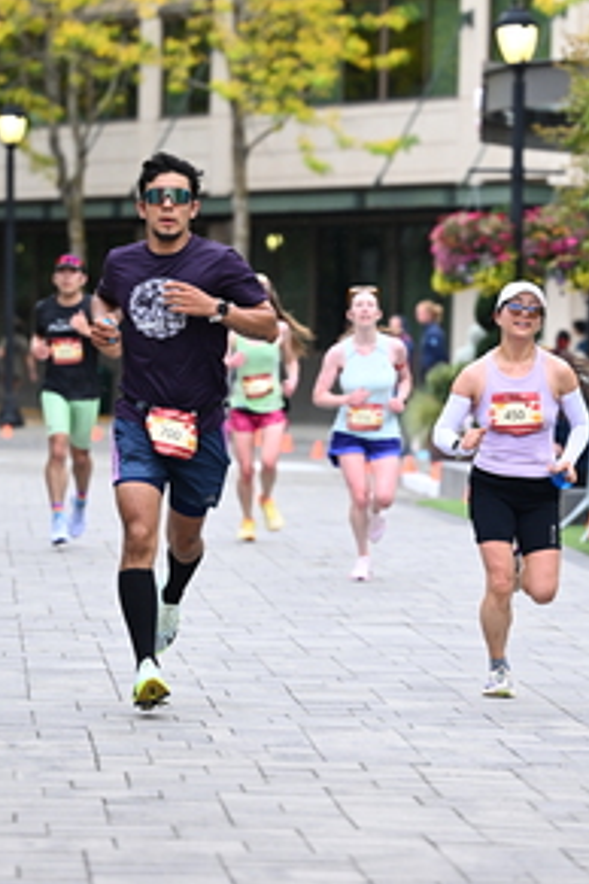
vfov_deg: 9.5
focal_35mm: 217
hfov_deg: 6.3
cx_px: 430
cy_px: 434
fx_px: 5325
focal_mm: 115
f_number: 2.8
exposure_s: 1/1600
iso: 1000
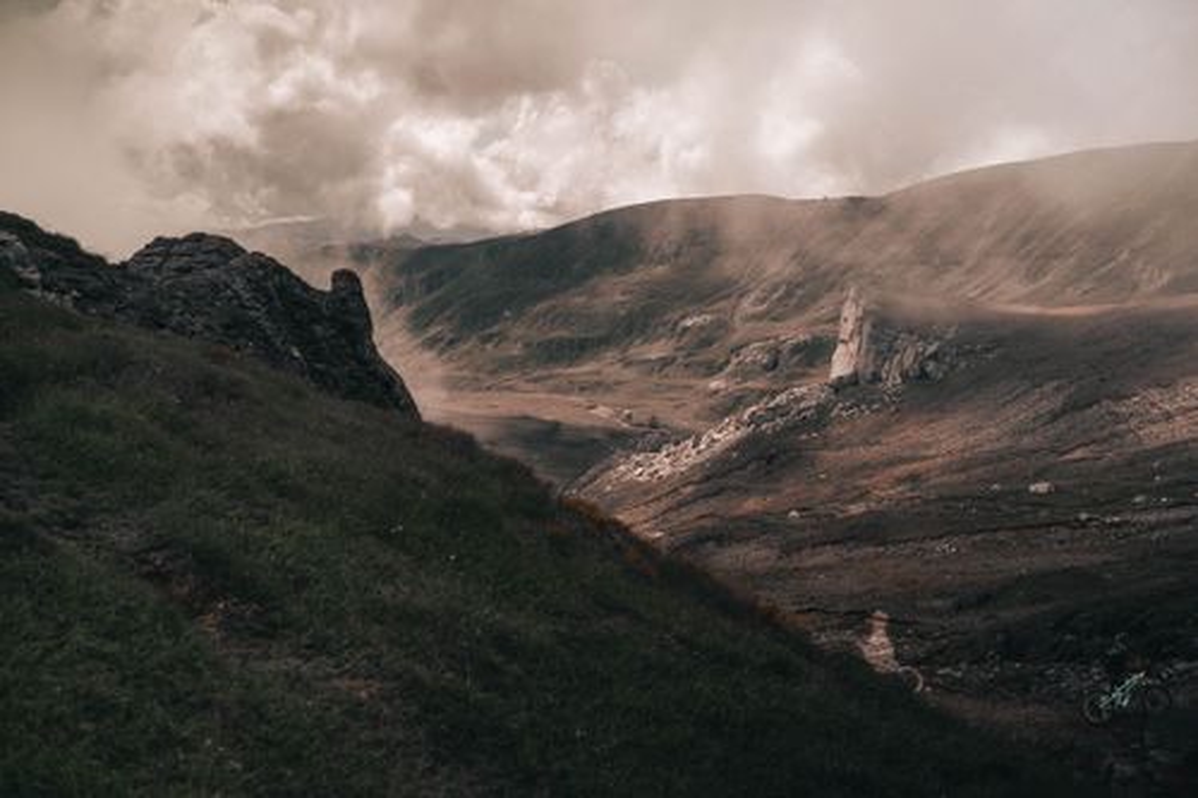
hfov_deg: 65.5
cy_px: 399
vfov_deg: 46.4
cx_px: 599
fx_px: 931
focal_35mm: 28
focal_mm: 28
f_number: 2.8
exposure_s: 1/320
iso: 500
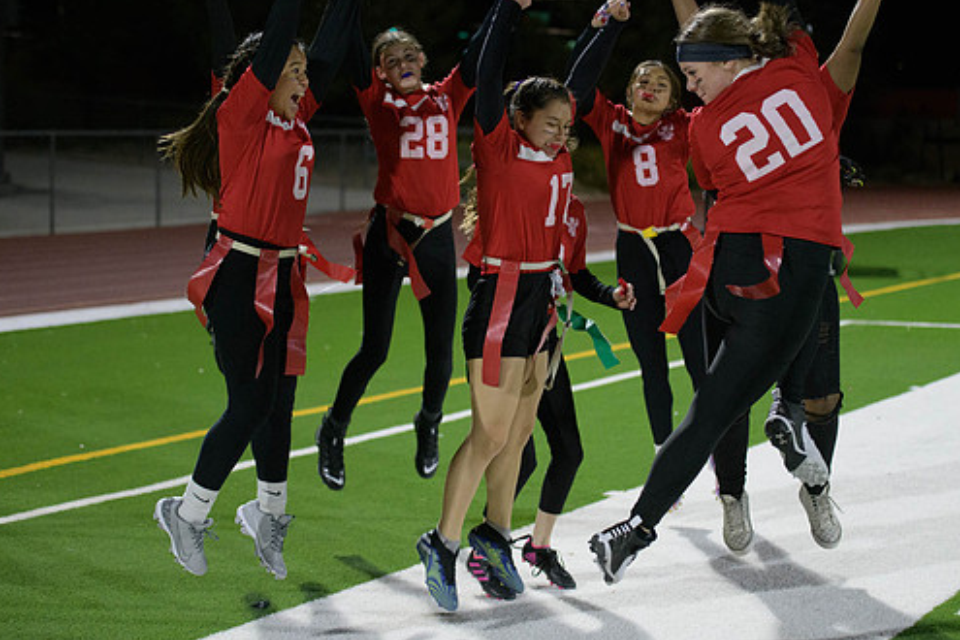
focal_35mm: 82
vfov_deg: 16.6
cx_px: 502
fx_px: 2186
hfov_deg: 24.8
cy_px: 288
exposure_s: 1/640
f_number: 2.8
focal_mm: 70
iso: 5000
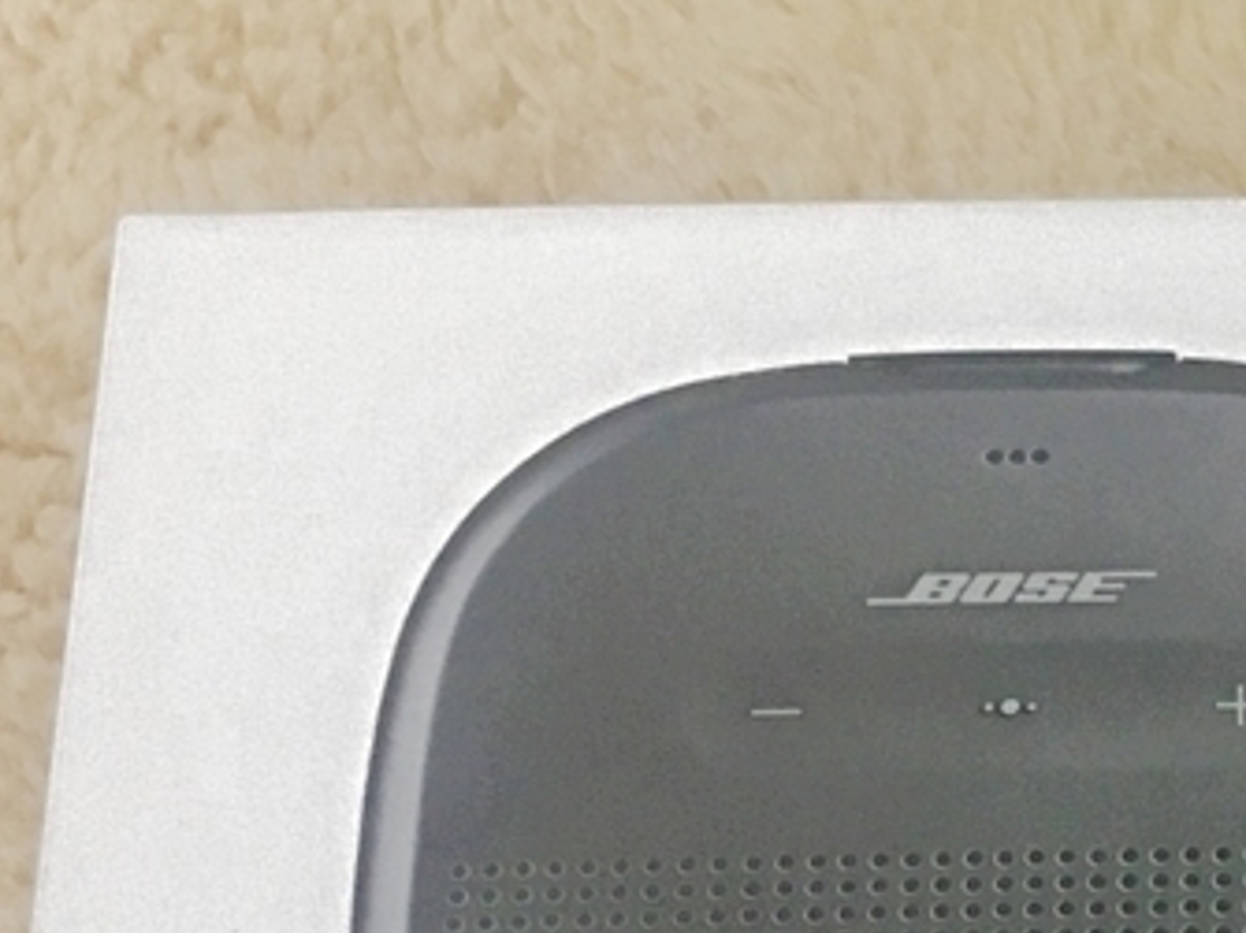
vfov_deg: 13.4
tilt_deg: -62.2
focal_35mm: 104
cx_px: 1942
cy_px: 1401
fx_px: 3742
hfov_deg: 16.9
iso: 250
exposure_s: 1/30
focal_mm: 4.15
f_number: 2.2
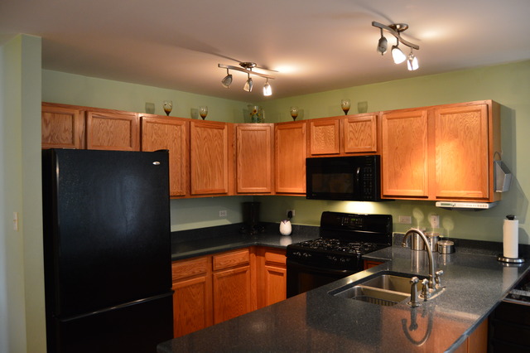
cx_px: 265
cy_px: 176
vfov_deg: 47.9
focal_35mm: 27
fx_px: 397
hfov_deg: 67.4
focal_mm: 18
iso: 800
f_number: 3.5
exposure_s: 1/25
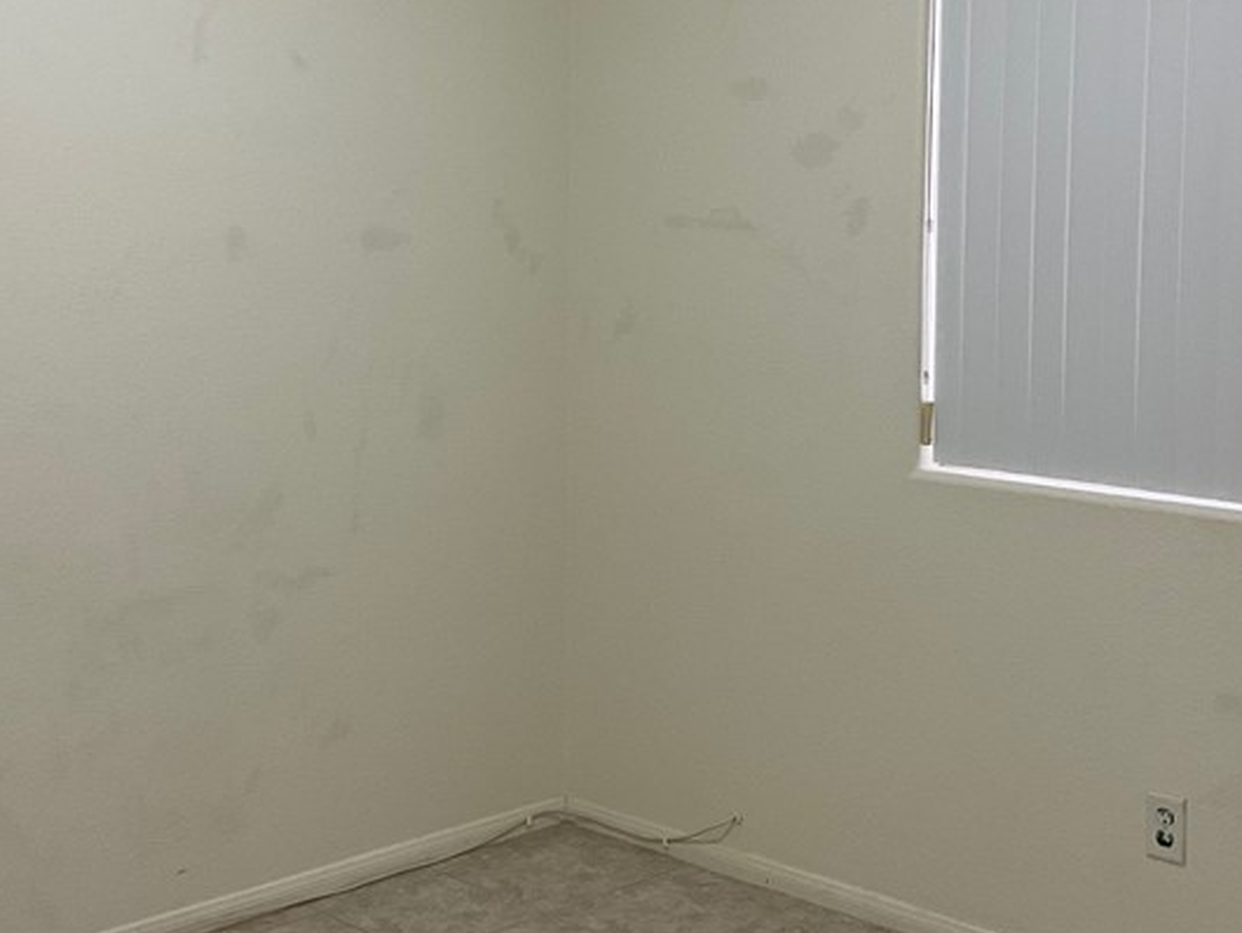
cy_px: 359
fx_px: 2010
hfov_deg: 34.3
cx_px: 635
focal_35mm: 56
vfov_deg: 26.1
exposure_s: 1/60
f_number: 1.8
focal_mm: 3
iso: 64
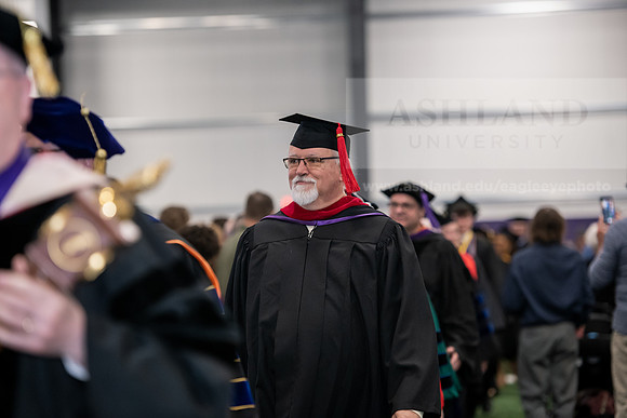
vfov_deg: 10.2
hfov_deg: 15.2
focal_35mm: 135
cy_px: 209
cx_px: 314
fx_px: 2352
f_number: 3.2
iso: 2000
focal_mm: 135
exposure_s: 1/200
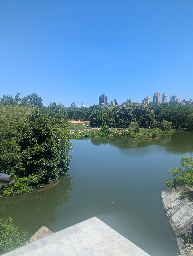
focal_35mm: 24
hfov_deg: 56.9
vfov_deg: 71.5
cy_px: 128
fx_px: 178
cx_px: 96
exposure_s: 1/1664
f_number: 1.85
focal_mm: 6.81
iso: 48
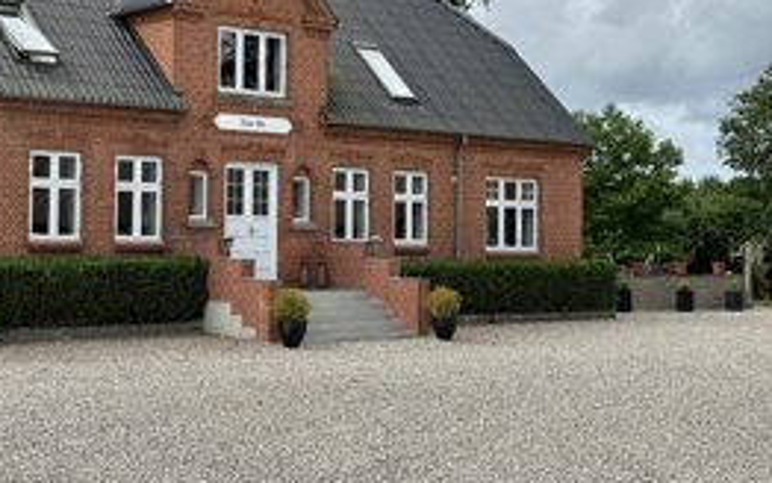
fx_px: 1431
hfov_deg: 30.0
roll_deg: +0.0
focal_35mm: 68
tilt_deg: +4.4
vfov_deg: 19.1
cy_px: 165
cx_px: 262
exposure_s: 1/4016
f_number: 1.78
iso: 100
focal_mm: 6.86
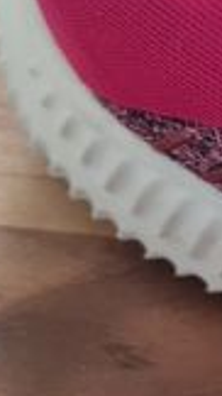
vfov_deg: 12.1
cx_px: 915
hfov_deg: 5.8
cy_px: -12
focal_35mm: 175
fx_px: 1833
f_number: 1.8
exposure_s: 1/40
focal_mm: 5.4
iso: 200
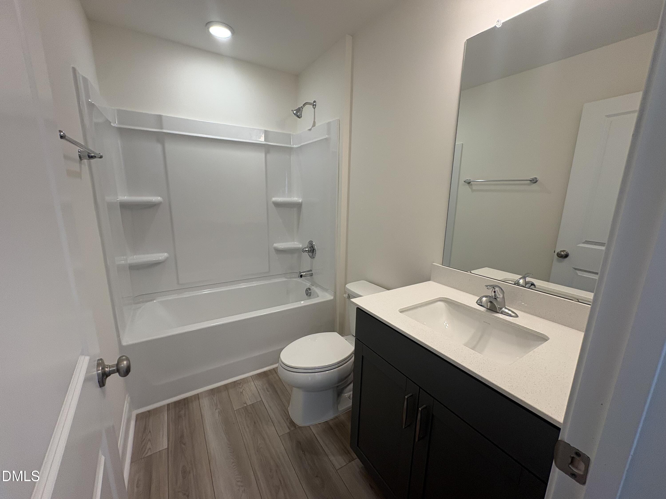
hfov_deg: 102.1
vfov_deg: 85.7
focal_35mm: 14
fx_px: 269
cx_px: 333
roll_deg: -1.1
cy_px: 250
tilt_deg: -11.9
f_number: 2.2
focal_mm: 2.22
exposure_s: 1/120
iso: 100
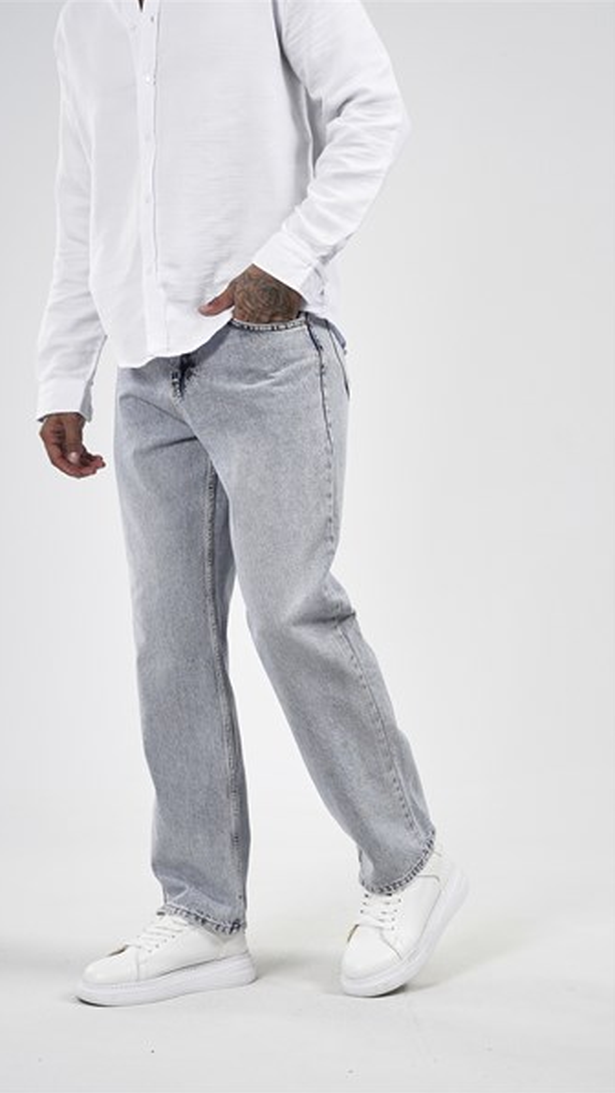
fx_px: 2289
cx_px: 258
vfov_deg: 26.8
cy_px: 547
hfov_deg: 15.3
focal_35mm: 79
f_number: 6.3
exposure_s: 1/160
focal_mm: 50
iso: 100
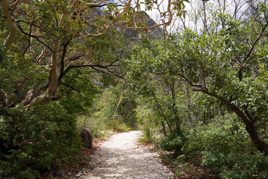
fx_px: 231
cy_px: 90
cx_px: 134
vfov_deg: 42.3
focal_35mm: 31
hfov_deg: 60.3
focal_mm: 31
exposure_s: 1/100
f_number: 14
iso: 100
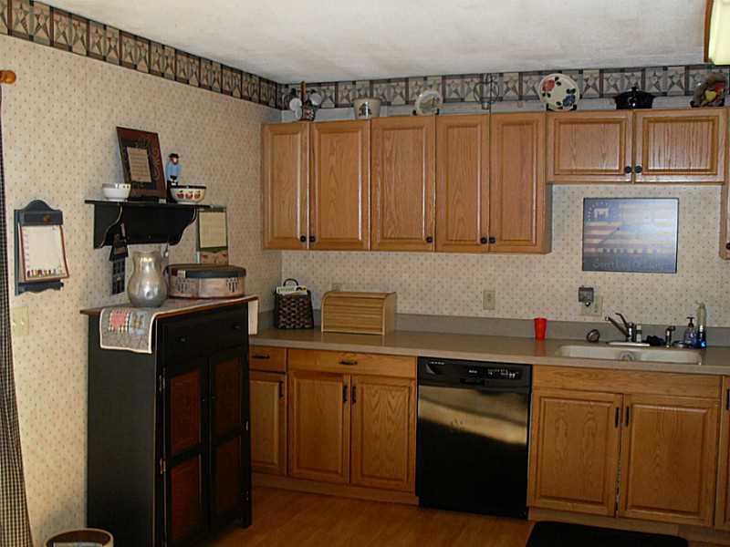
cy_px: 274
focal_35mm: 37
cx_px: 365
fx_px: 780
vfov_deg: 38.7
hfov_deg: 50.1
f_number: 2.8
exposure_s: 1/45
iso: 120
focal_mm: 6.3
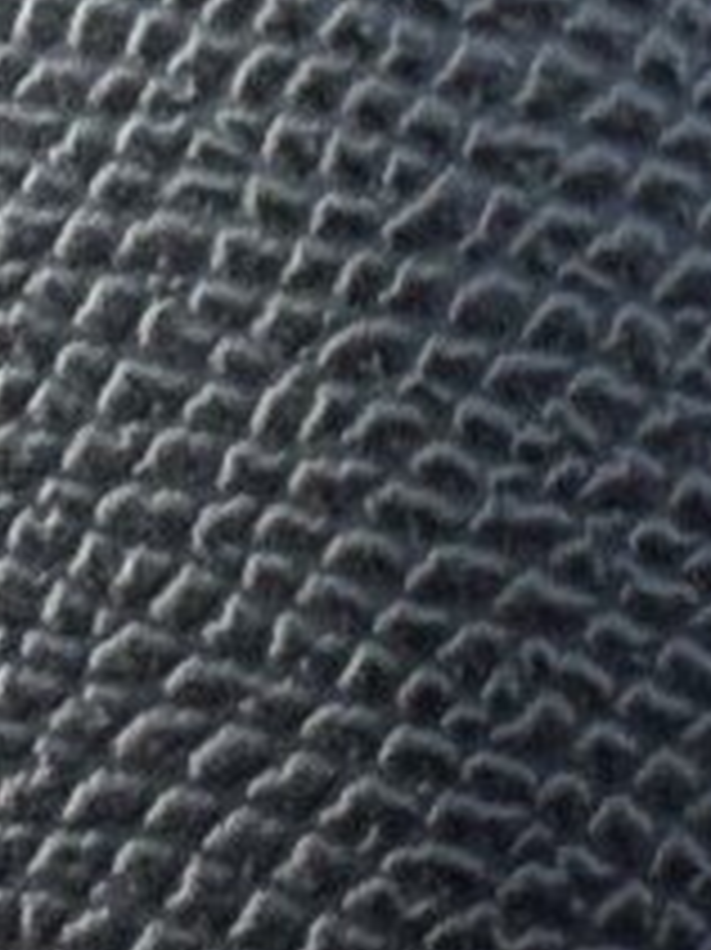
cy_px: -383
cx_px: -1233
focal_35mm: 364
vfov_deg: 5.4
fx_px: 9979
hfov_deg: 4.0
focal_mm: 6.76
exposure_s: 1/60
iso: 100
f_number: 1.78
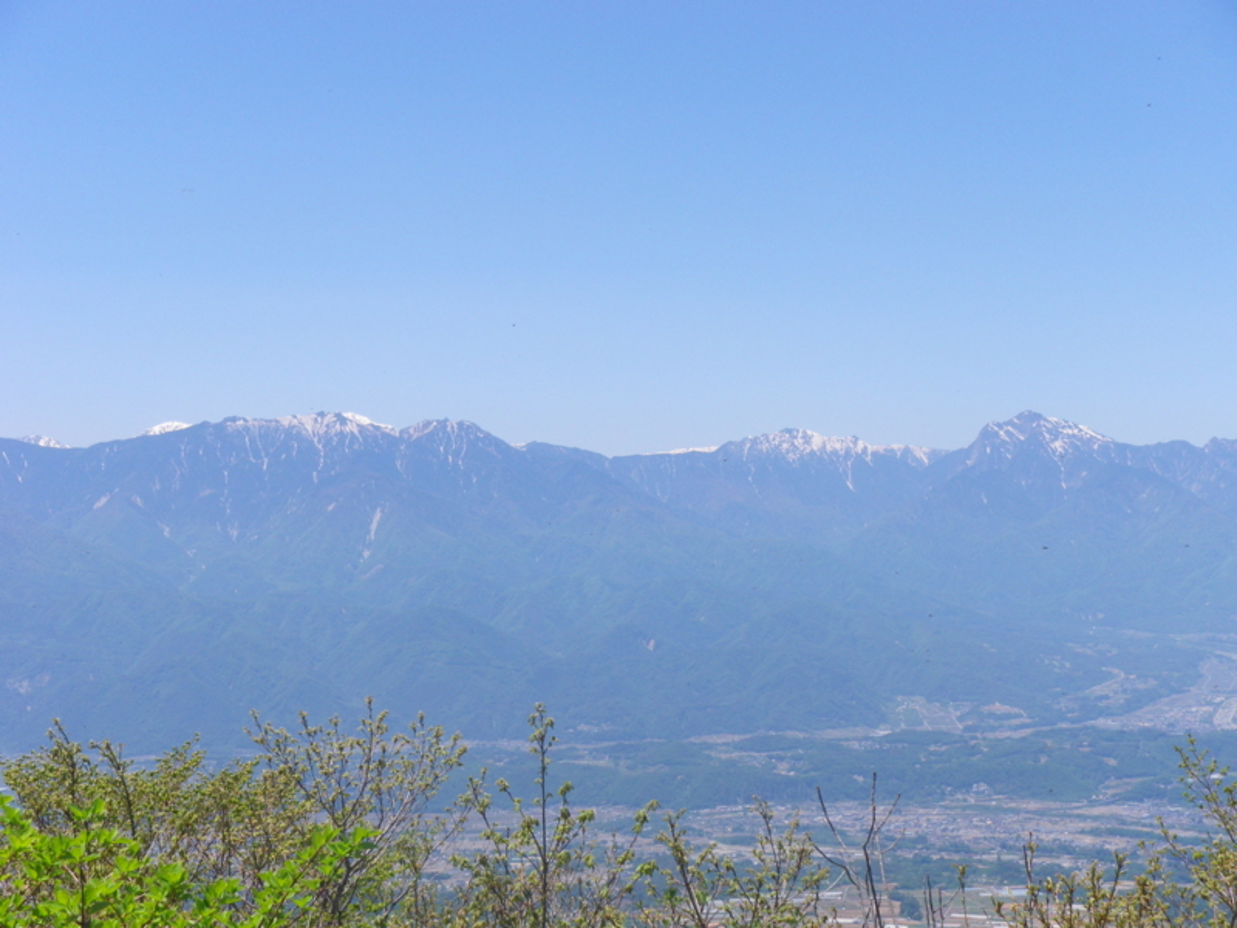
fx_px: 2037
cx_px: 618
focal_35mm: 57
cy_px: 464
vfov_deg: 25.7
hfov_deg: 33.8
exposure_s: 1/200
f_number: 6.8
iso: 64
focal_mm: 10.2
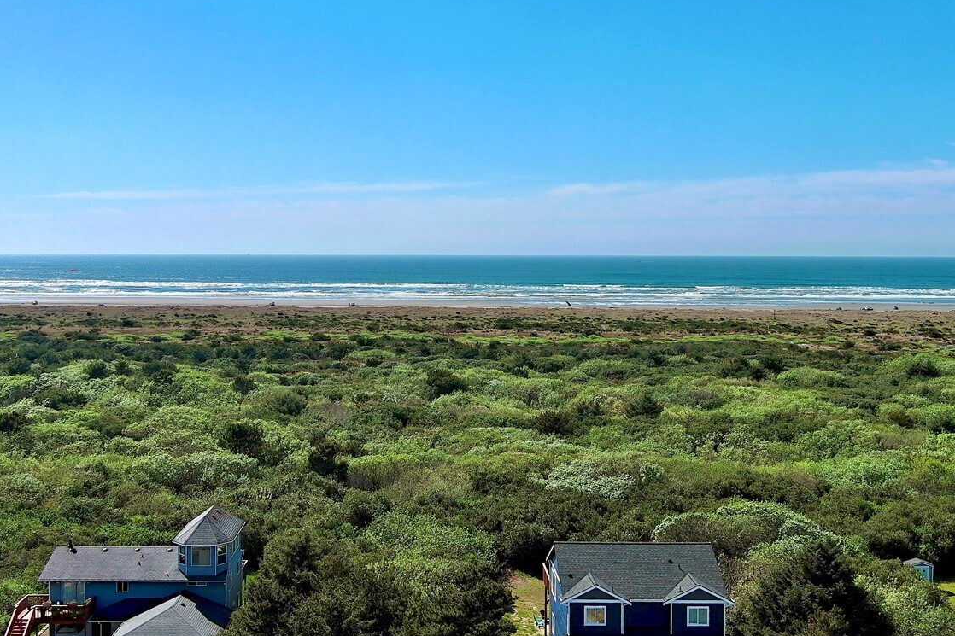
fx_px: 1167
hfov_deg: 44.4
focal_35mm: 44
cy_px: 280
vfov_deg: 30.5
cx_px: 422
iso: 102
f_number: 2.8
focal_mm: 10.57
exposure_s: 1/2342
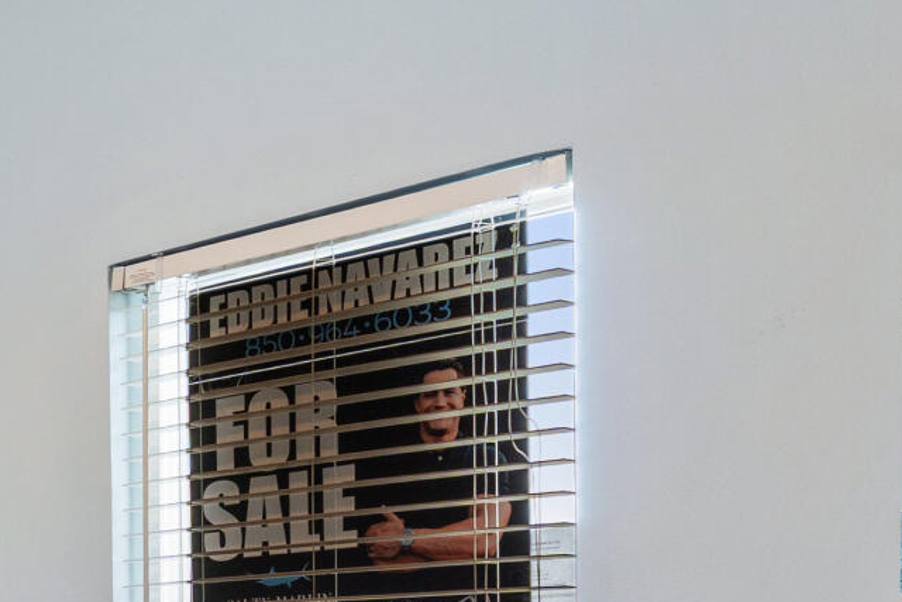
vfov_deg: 17.3
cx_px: -517
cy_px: 736
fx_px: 1879
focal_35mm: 75
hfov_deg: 21.7
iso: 400
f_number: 8
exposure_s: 1
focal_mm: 16
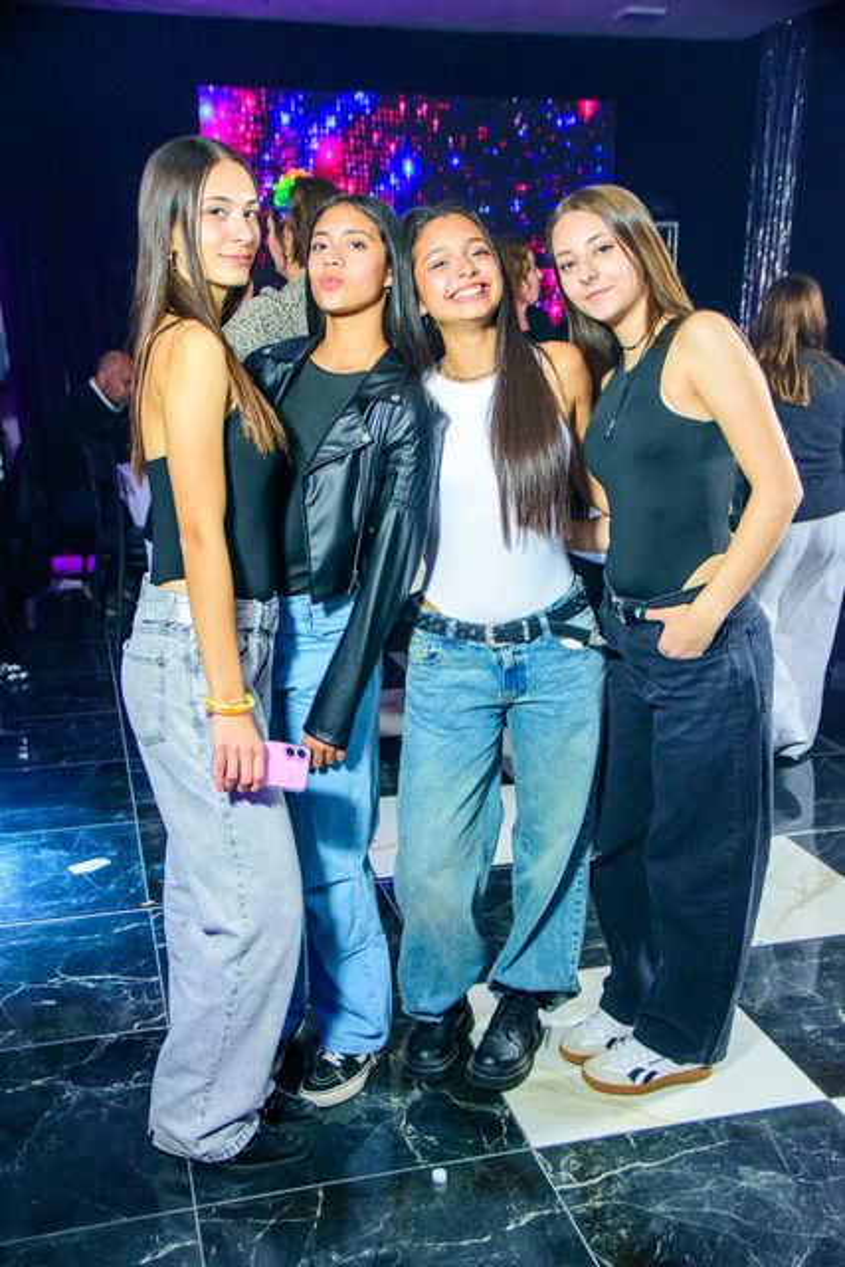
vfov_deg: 53.1
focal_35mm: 36
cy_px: 634
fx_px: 1267
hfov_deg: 36.9
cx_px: 422
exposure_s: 1/160
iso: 2500
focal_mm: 24
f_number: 3
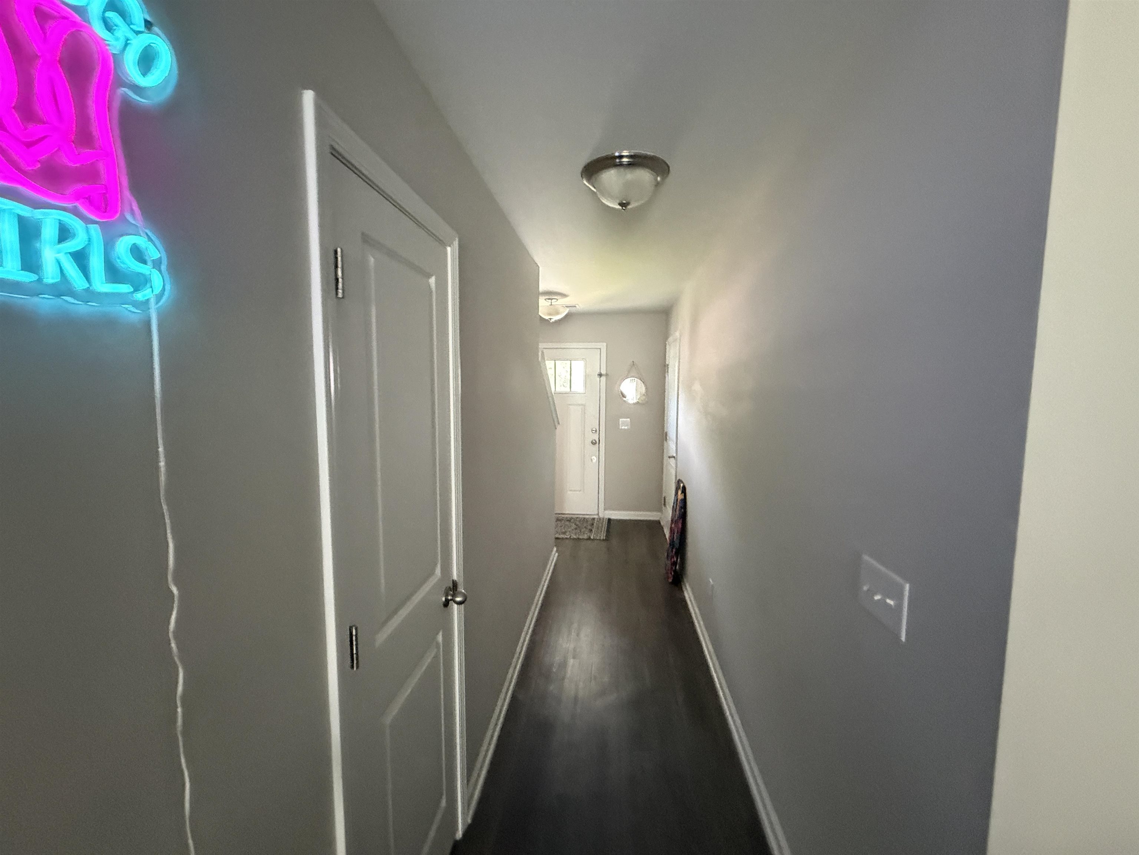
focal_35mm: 14
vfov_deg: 85.7
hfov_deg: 102.1
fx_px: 461
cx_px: 570
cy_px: 428
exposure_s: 1/60
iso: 1000
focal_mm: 2.22
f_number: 2.2
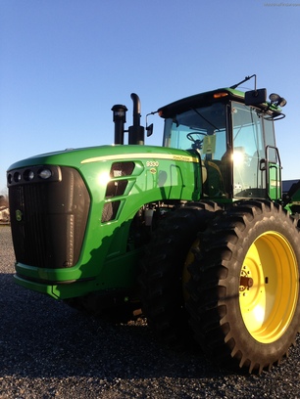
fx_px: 381
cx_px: 150
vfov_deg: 55.4
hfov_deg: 42.9
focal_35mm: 33
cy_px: 200
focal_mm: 4.13
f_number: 2.4
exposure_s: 1/606
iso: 50
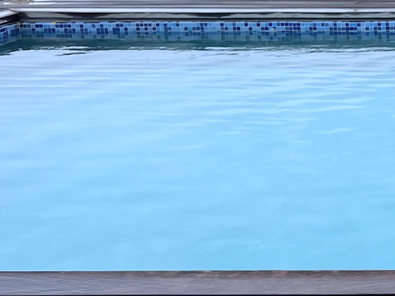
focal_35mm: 108
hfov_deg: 15.4
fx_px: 1232
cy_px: 53
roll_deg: +1.5
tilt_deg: -11.6
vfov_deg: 13.6
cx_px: 730
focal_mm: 5.7
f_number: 1.5
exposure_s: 1/1209
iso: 50
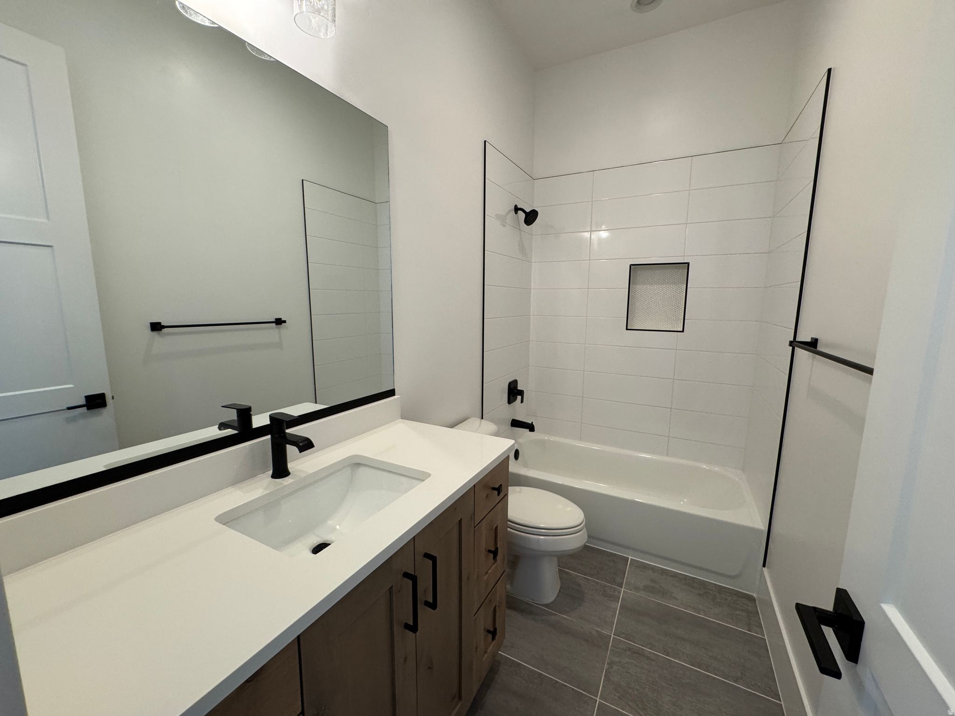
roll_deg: -0.3
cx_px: 478
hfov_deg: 102.1
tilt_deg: -8.1
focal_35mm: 14
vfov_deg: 85.7
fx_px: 386
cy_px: 358
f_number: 2.2
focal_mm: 2.22
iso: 200
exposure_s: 1/120
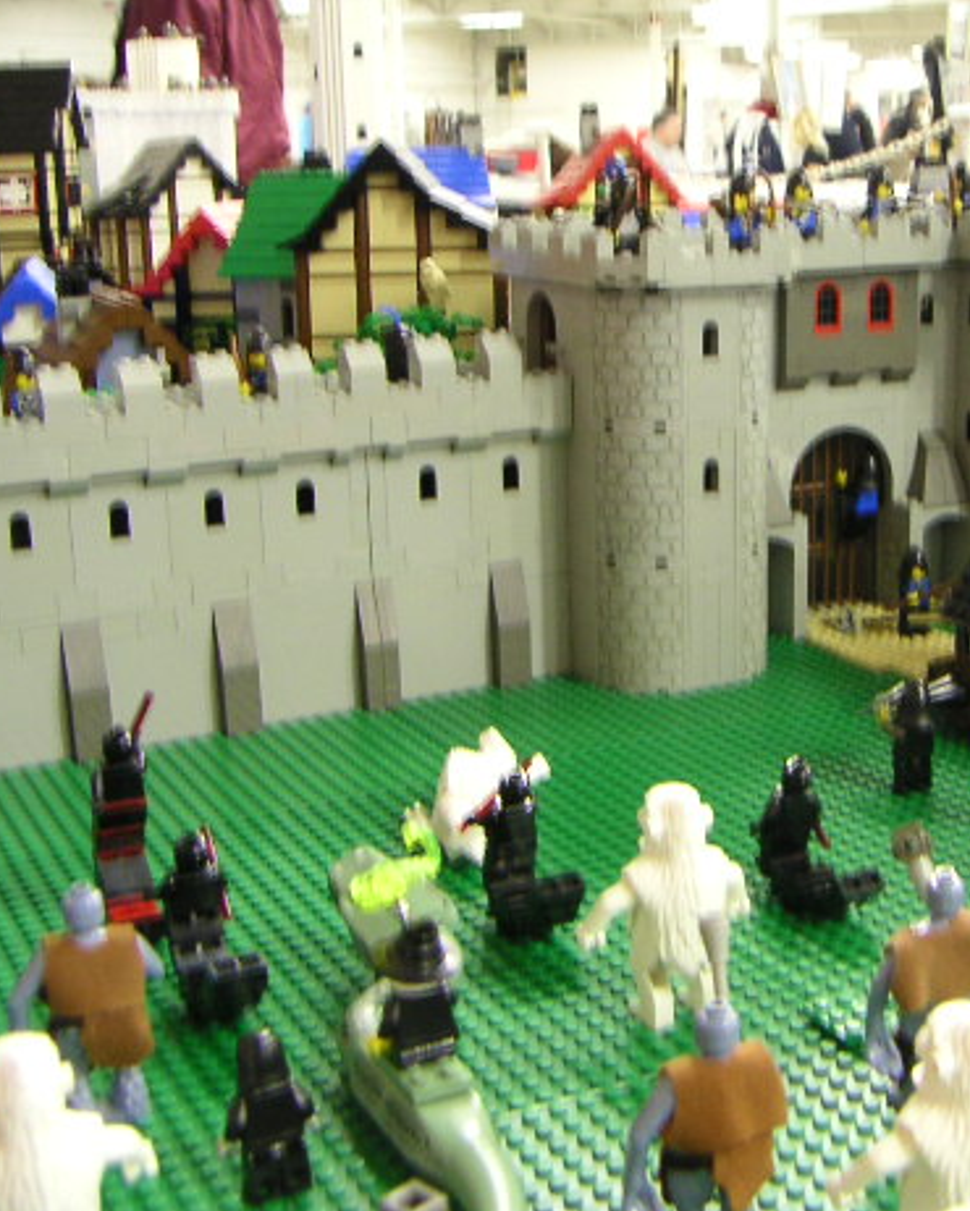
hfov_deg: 29.8
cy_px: 585
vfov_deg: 37.3
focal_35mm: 50
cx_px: 721
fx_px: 1793
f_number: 2.8
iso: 100
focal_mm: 4.8
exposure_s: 1/3
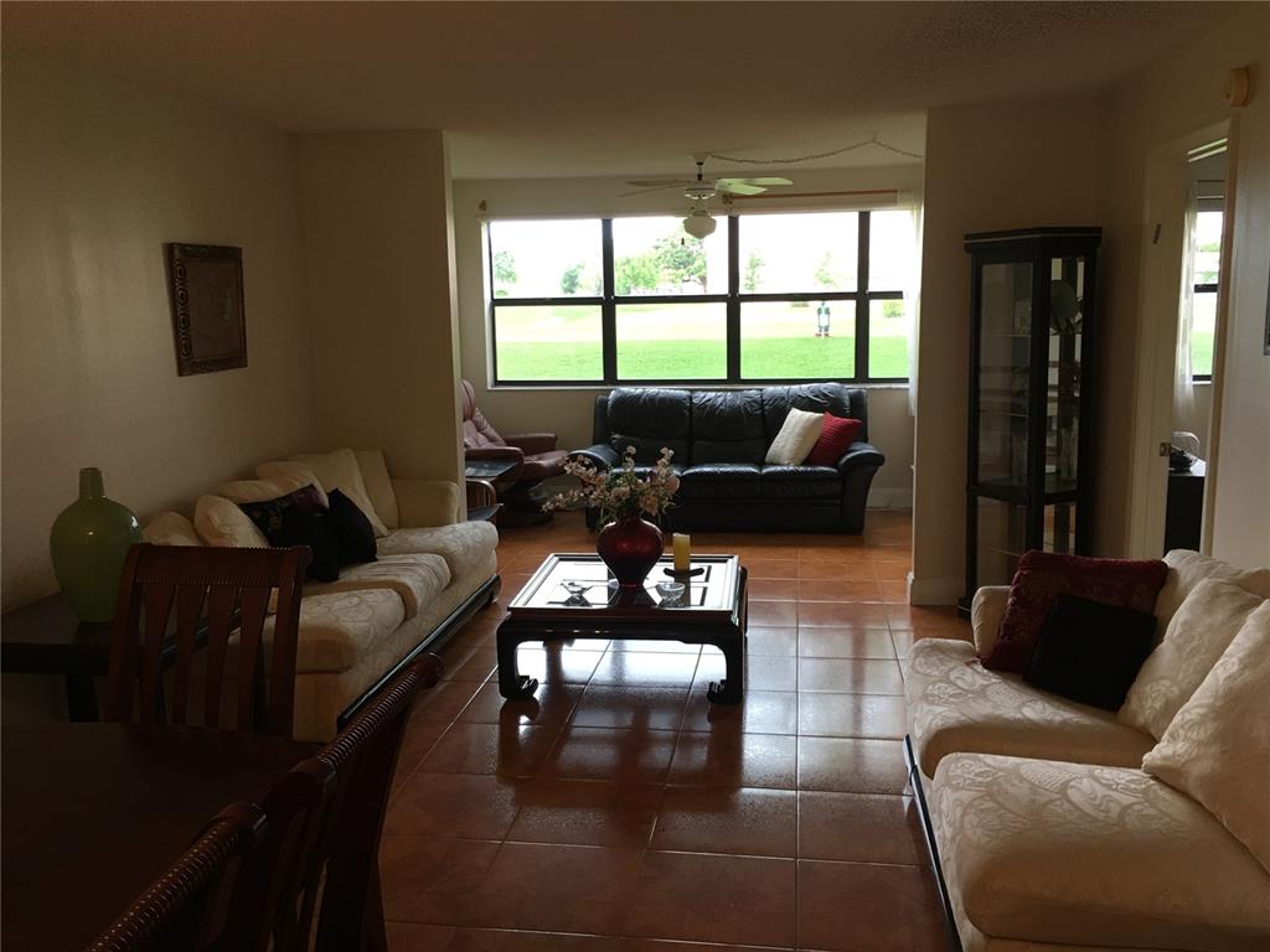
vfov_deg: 48.2
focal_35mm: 29
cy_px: 476
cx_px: 635
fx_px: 1064
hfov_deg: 61.7
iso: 40
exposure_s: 1/30
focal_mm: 4.15
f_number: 2.2
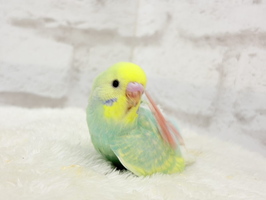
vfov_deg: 28.0
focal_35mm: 52
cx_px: 133
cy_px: 100
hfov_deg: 36.8
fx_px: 400
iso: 25
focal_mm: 5.96
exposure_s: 1/50
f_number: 1.6
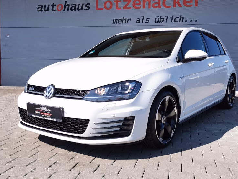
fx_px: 261
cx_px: 121
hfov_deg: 49.0
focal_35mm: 38
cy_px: 89
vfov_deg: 37.7
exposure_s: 1/2119
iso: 50
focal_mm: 5.58
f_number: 1.8
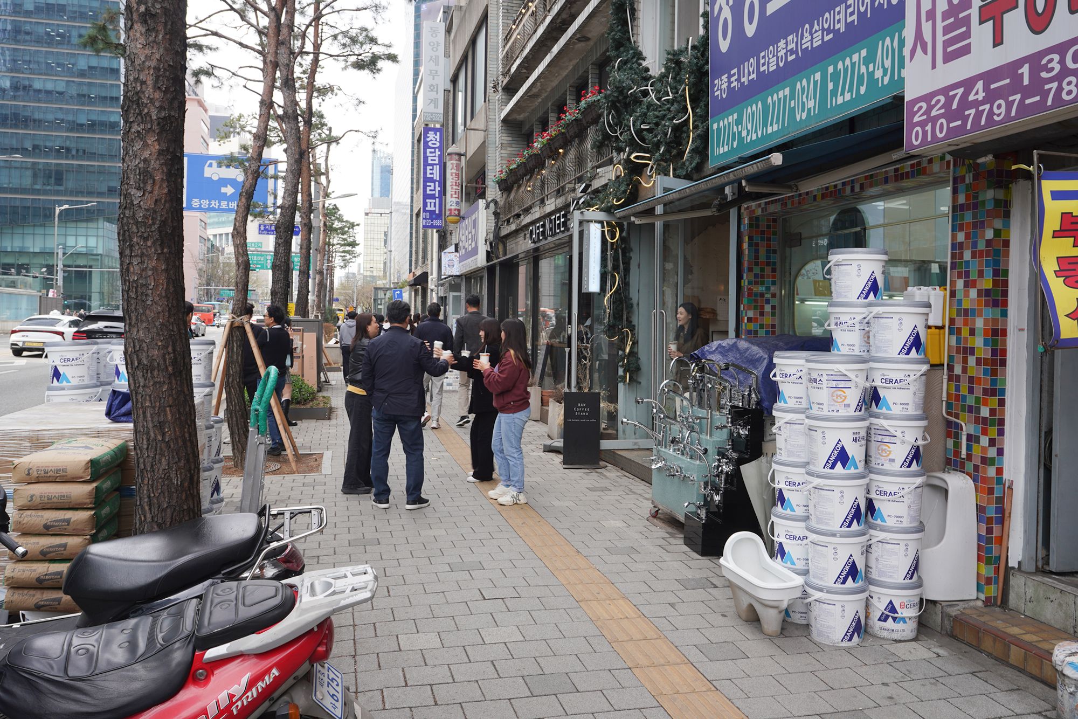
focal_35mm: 24
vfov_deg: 53.1
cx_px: 539
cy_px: 360
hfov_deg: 73.7
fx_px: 719
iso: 100
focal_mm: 24
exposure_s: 1/80
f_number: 8
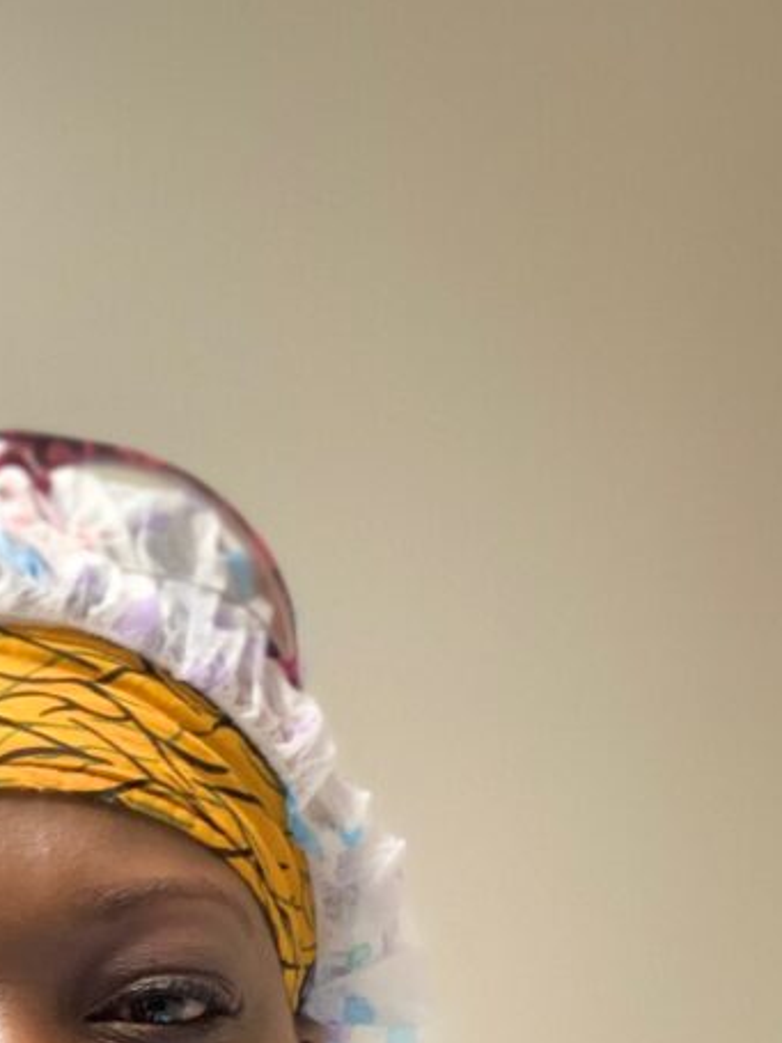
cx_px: -16
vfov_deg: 25.0
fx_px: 2170
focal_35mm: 72
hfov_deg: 19.8
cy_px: 1162
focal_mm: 2.87
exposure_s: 1/40
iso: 200
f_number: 2.2
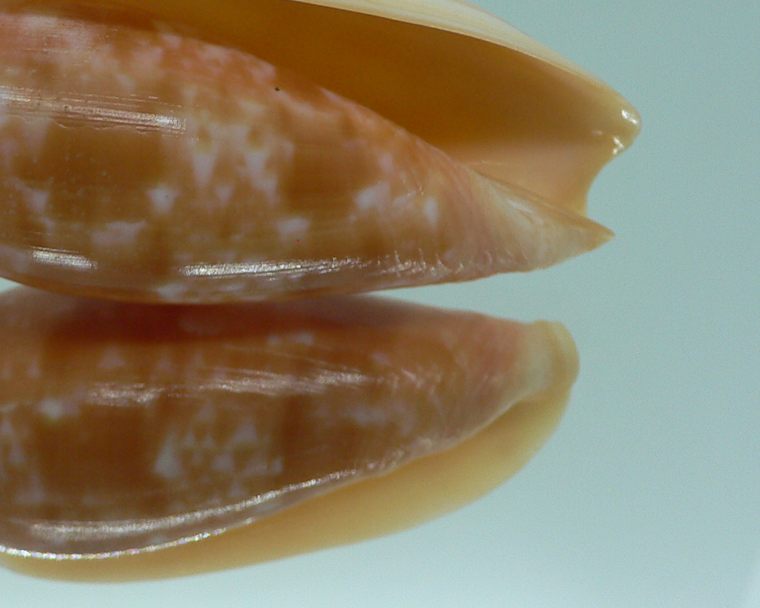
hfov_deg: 31.6
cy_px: 144
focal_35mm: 59
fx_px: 1327
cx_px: 225
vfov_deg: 25.5
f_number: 2.8
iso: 80
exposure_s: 1/60
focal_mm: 4.6
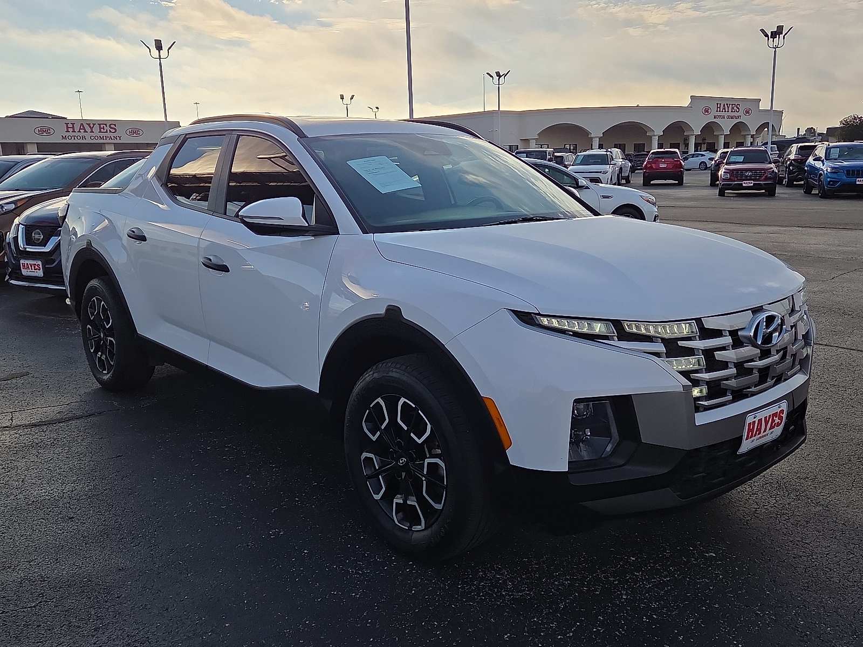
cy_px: 324
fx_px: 773
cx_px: 432
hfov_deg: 58.4
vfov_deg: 45.4
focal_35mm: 31
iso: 25
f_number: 1.8
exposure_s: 1/3333
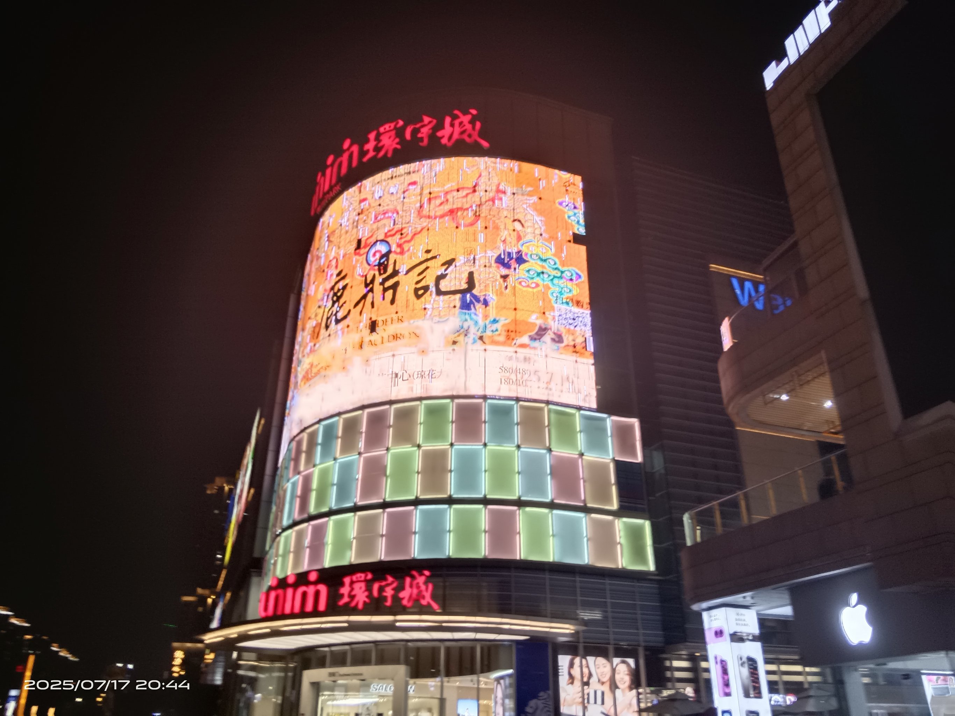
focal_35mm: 26
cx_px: 478
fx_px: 717
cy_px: 358
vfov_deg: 53.1
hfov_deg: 67.3
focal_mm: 3.96
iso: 659
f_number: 1.8
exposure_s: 1/50
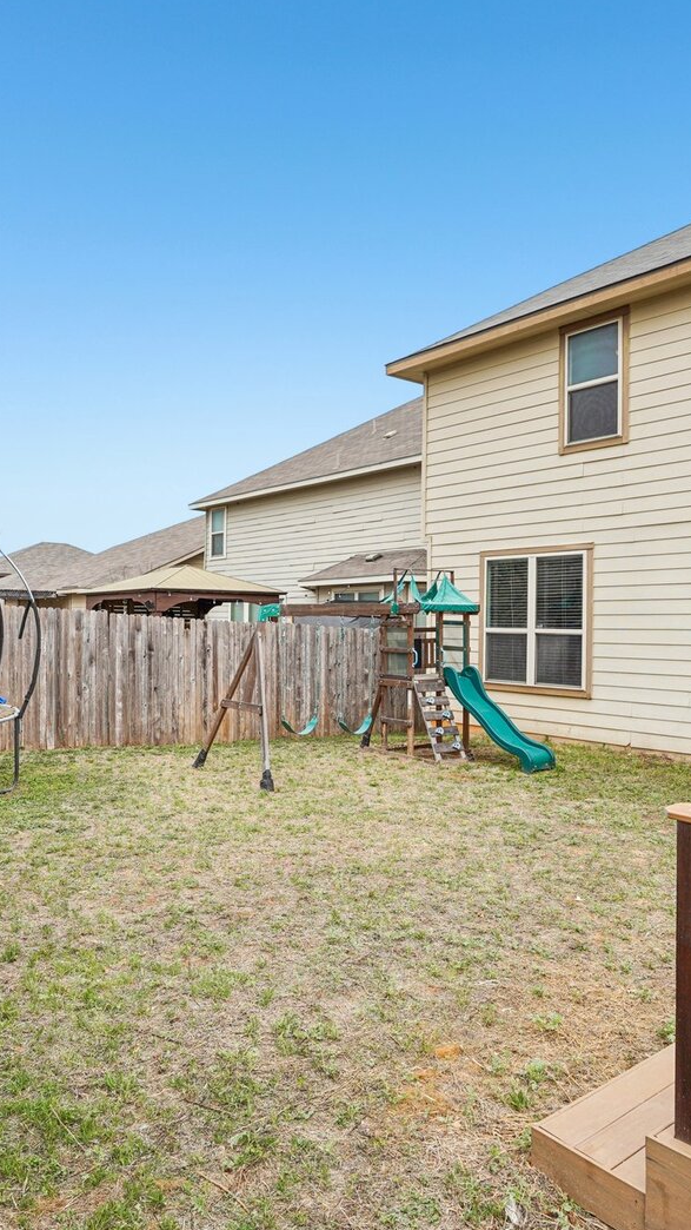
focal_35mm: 26
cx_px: 418
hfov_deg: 44.1
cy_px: 622
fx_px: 847
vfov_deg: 71.9
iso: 100
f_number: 8
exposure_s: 1/125
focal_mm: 16
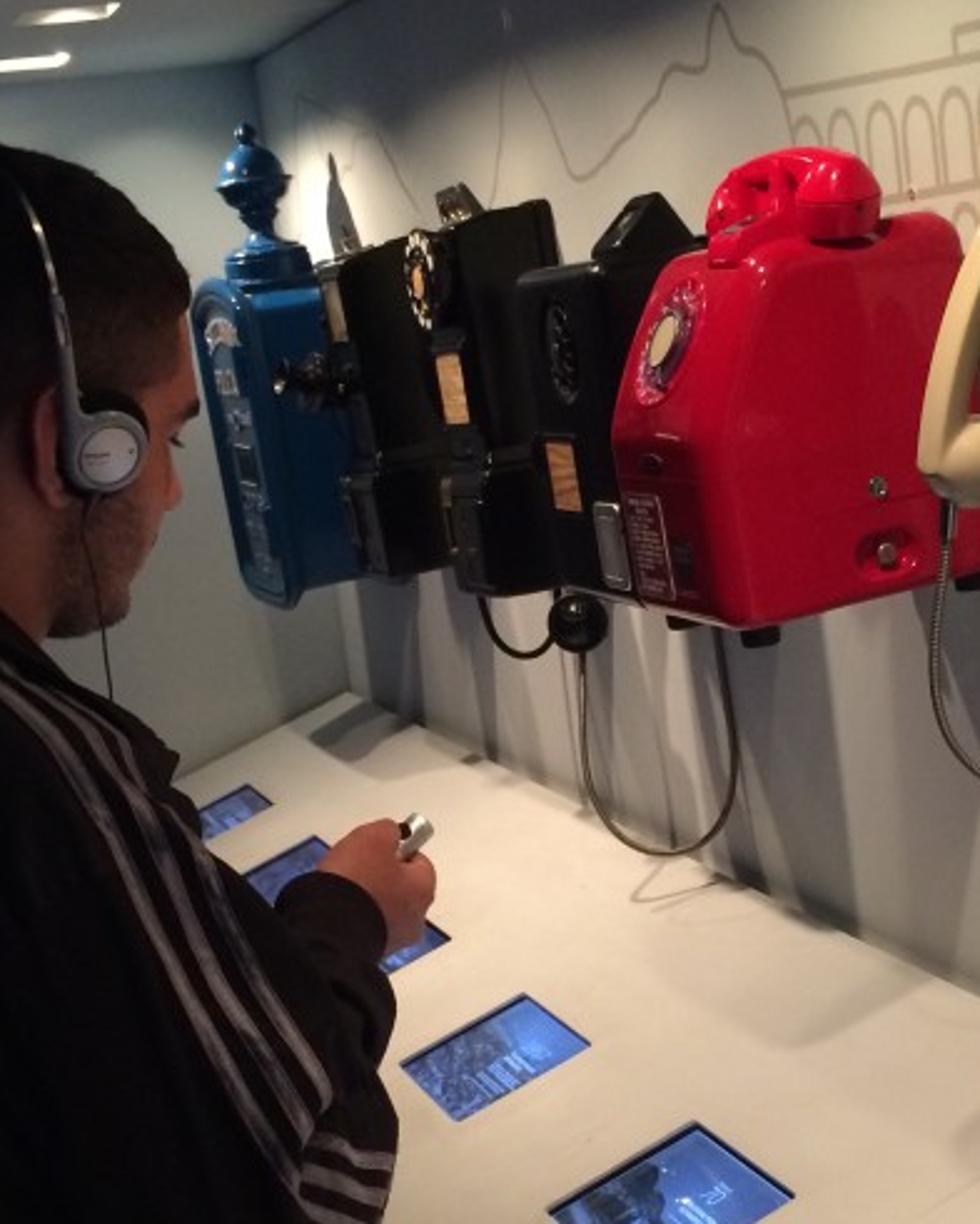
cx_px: 571
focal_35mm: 59
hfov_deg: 25.8
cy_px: 750
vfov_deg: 31.8
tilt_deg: -12.2
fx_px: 2138
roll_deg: +8.9
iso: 250
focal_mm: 4.15
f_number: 2.2
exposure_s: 1/30
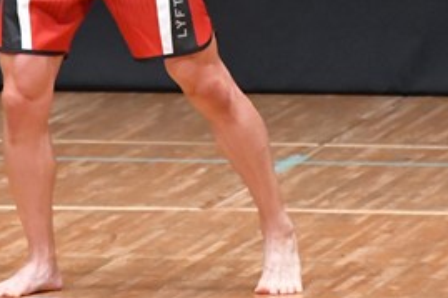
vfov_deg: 1.5
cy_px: -117
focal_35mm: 908
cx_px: 134
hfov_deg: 2.3
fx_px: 11292
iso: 8000
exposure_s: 1/400
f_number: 5.6
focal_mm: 210
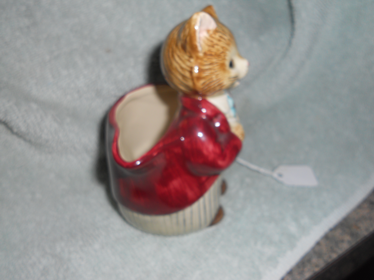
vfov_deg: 44.2
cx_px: 187
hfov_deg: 56.8
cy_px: 140
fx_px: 346
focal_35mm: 32
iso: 80
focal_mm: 5.8
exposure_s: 1/25
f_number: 8.8
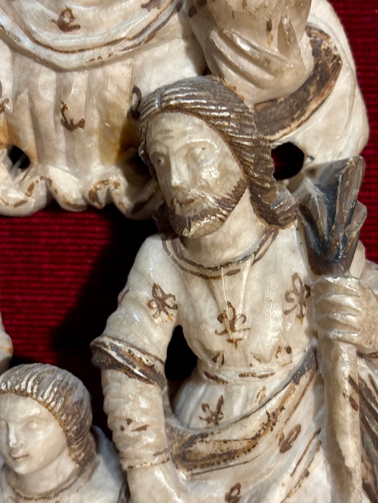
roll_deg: -0.5
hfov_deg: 28.0
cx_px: 189
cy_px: 252
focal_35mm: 52
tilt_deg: -10.4
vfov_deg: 36.8
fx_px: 757
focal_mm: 5.96
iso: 160
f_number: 1.6
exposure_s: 1/33
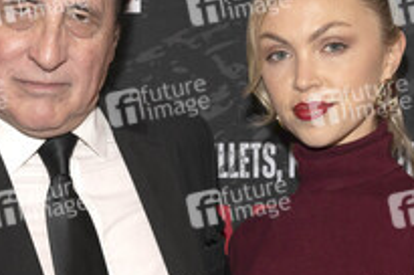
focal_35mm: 119
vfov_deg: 11.5
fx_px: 1366
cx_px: 185
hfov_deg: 17.2
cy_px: 154
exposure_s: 1/200
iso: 800
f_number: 5.6
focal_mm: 54
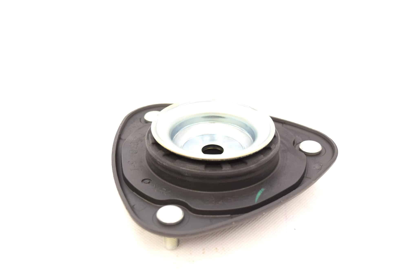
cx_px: 209
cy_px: 140
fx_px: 593
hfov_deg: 38.9
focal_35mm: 51
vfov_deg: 26.5
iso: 400
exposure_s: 1/100
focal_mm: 34
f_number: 5
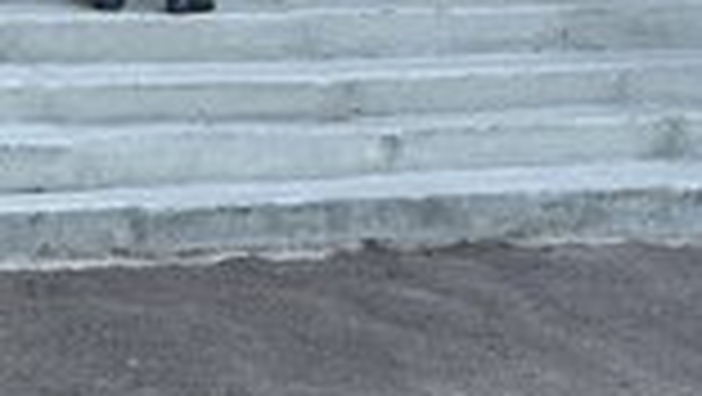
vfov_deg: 8.8
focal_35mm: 134
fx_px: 2496
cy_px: -234
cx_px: 72
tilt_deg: +2.0
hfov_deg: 15.8
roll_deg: +0.1
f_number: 1.78
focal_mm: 6.76
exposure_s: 1/275
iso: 64
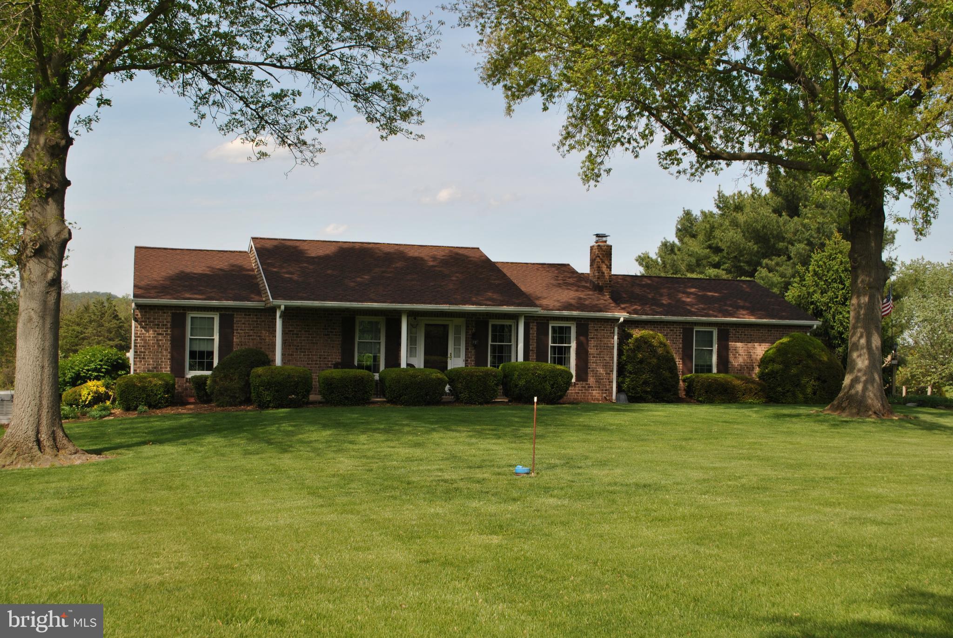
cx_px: 476
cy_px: 319
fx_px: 1113
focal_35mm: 42
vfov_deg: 32.0
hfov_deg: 46.4
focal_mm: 28
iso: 100
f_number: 8
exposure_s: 1/250
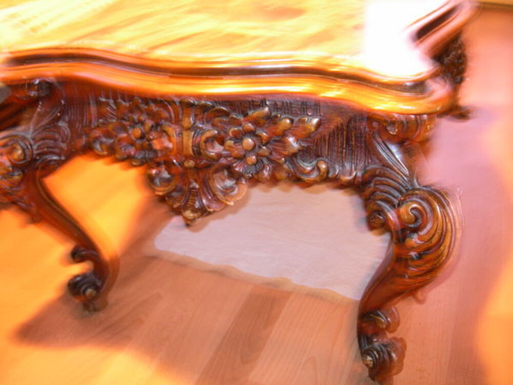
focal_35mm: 38
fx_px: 563
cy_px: 192
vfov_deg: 37.7
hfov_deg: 49.0
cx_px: 256
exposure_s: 2
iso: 200
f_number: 2.8
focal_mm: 7.8
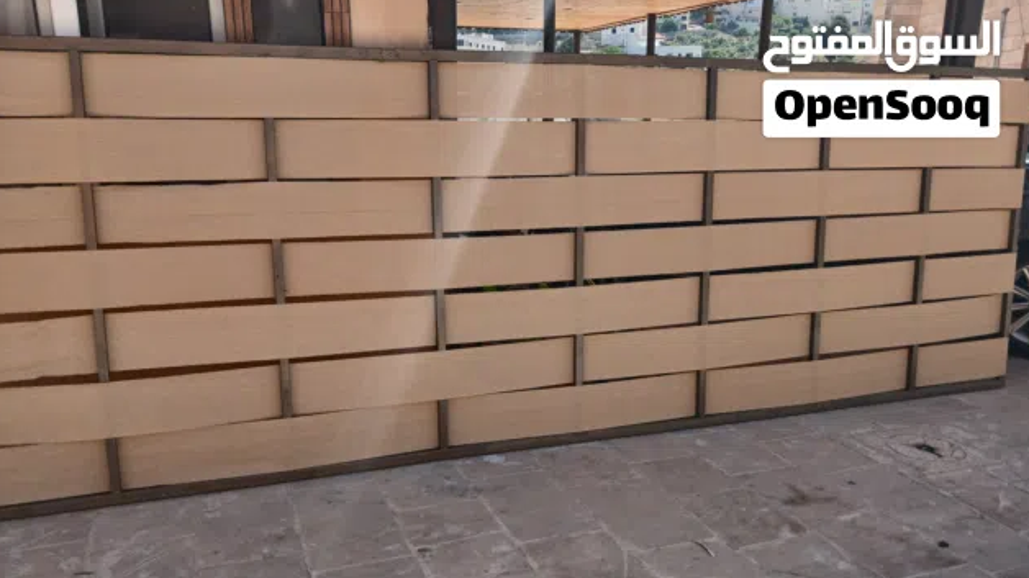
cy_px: 373
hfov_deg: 64.3
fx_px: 818
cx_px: 516
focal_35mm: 30
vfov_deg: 38.6
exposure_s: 1/269
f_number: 1.8
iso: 20
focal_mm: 3.98
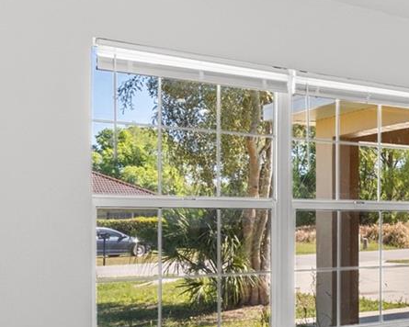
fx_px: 654
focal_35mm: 54
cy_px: 242
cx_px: 596
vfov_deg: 27.7
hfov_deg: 26.4
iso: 400
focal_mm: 16
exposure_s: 1/10
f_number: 8
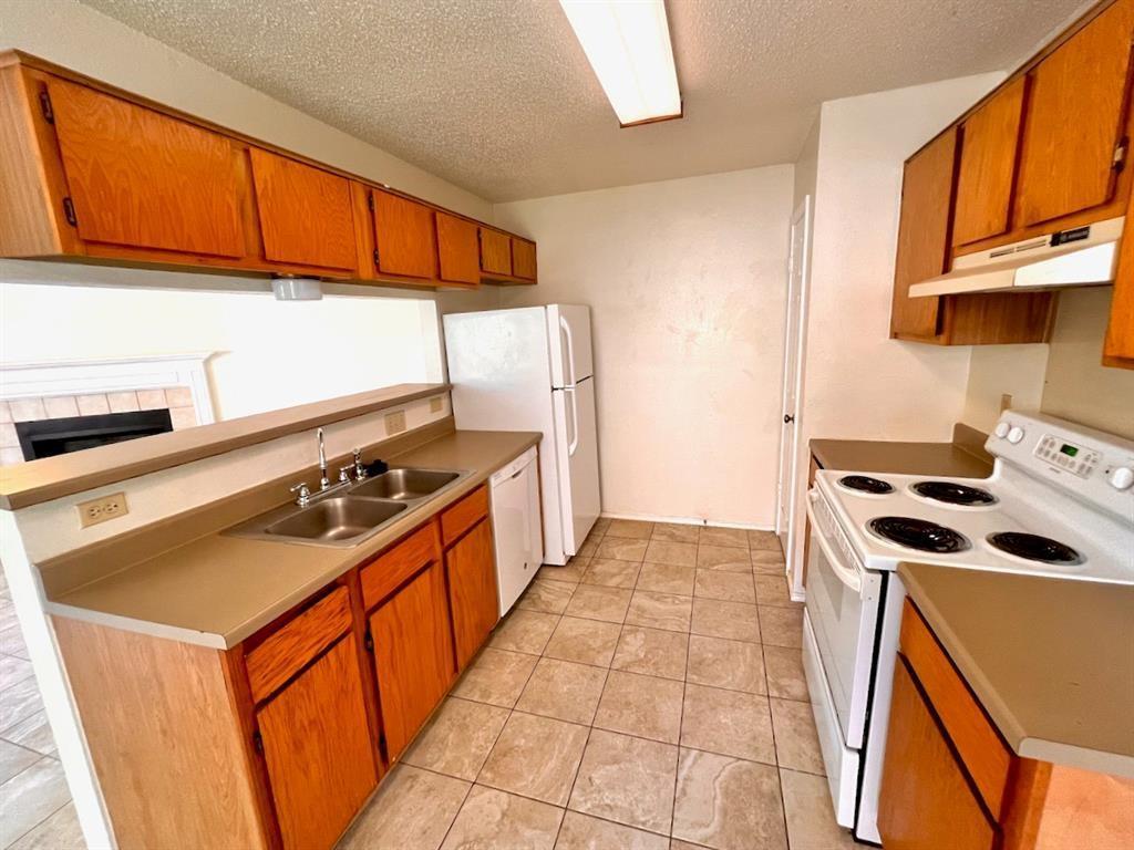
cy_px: 425
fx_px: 426
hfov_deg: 106.2
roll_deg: +1.0
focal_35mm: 13
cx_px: 567
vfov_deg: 89.9
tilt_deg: -10.8
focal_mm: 1.57
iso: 160
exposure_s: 1/120
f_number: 1.8
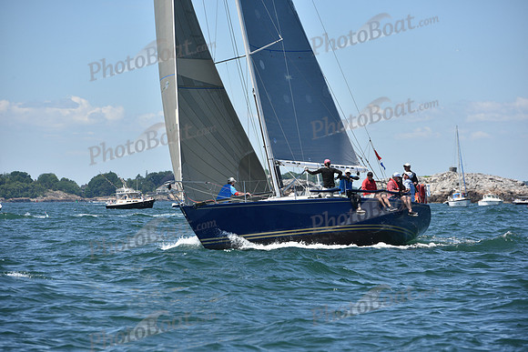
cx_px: 264
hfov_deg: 10.3
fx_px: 2934
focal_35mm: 200
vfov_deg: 6.9
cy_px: 176
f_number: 8
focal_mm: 200
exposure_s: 1/1000
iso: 250
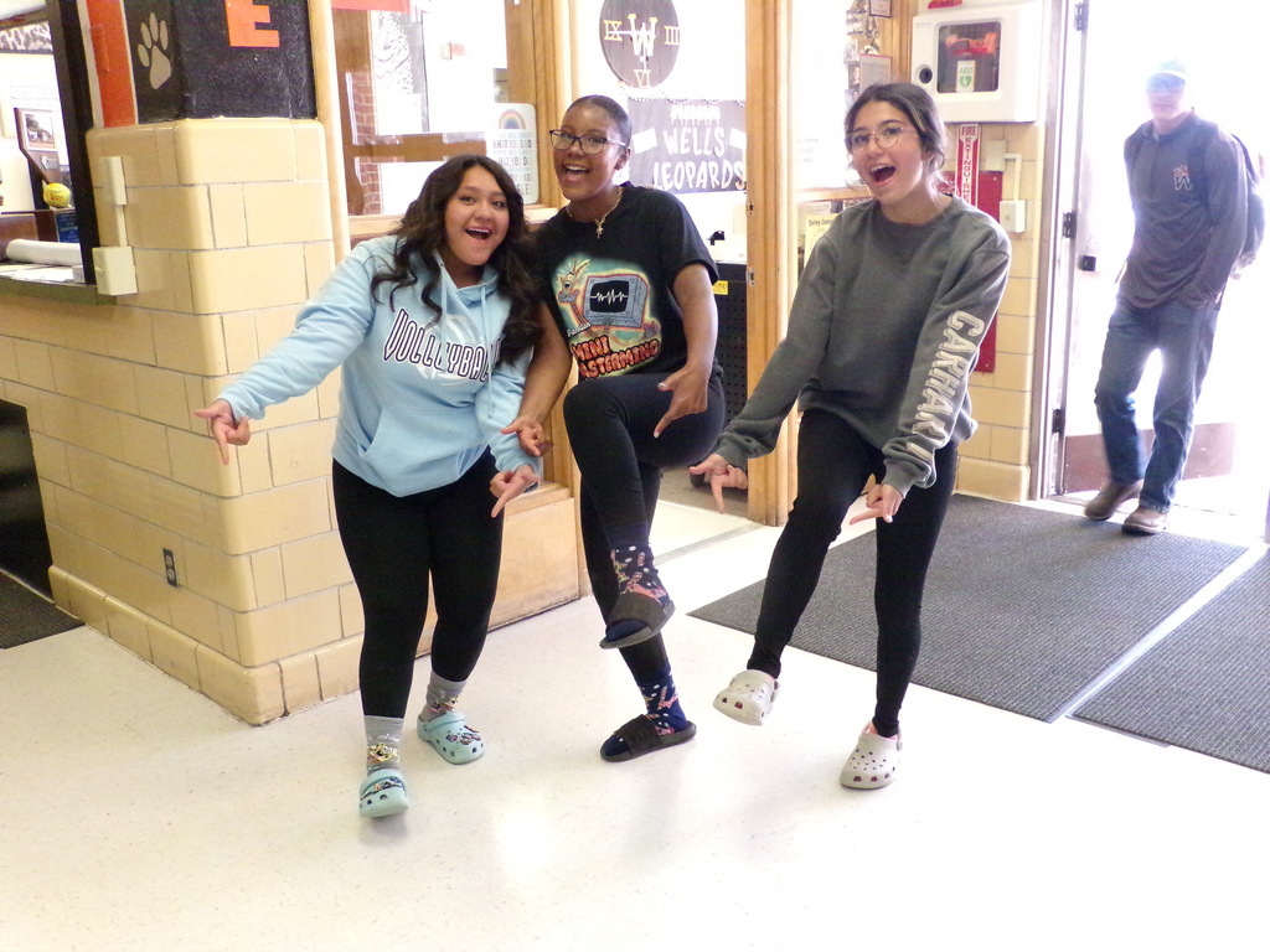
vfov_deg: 42.9
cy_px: 476
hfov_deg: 55.4
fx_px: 1211
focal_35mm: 33
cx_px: 635
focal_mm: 5.9
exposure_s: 1/52
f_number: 3.4
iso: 800
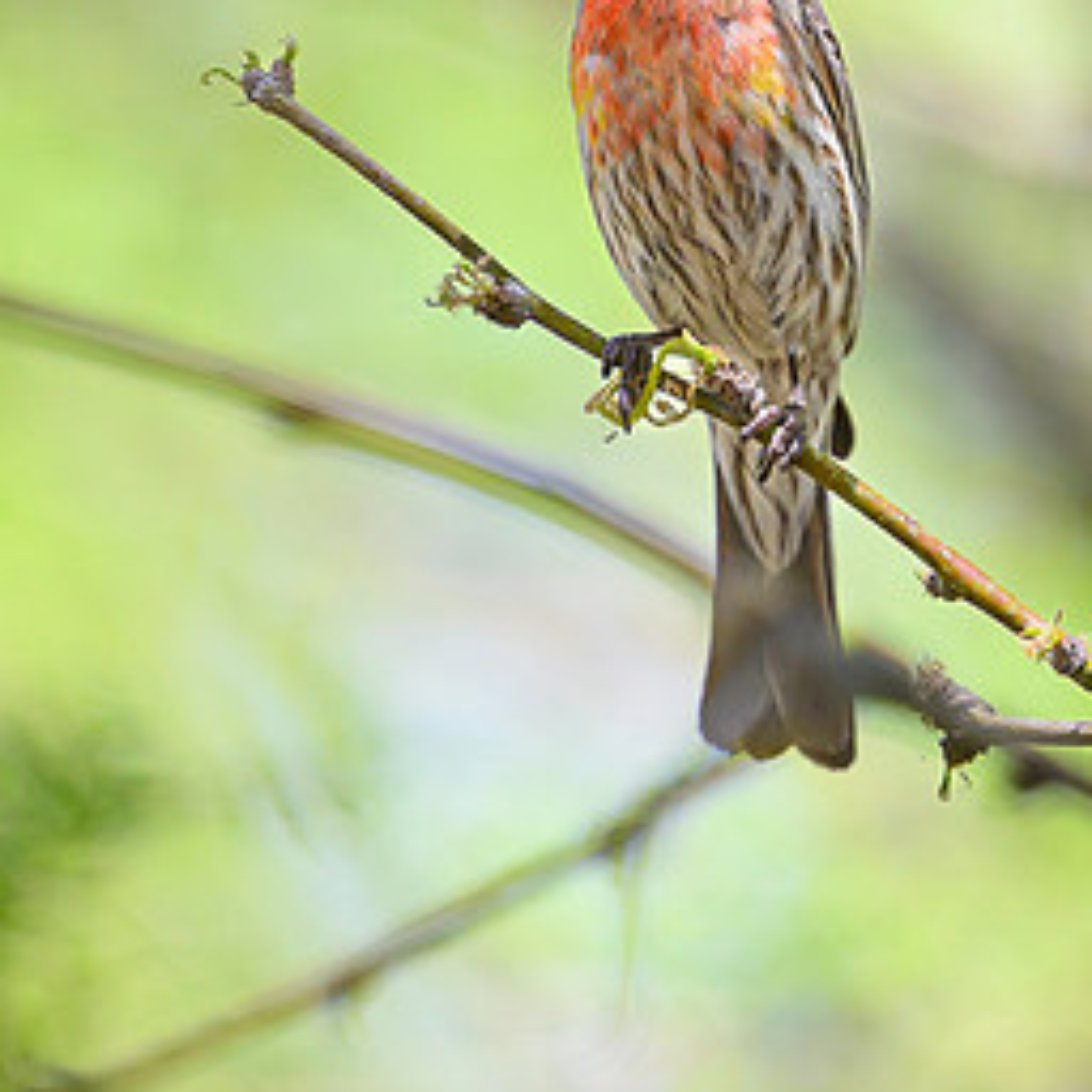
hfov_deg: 1.2
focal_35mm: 1517
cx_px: 527
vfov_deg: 1.2
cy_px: -233
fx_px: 54142
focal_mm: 400
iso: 800
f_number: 2.8
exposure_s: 1/2000
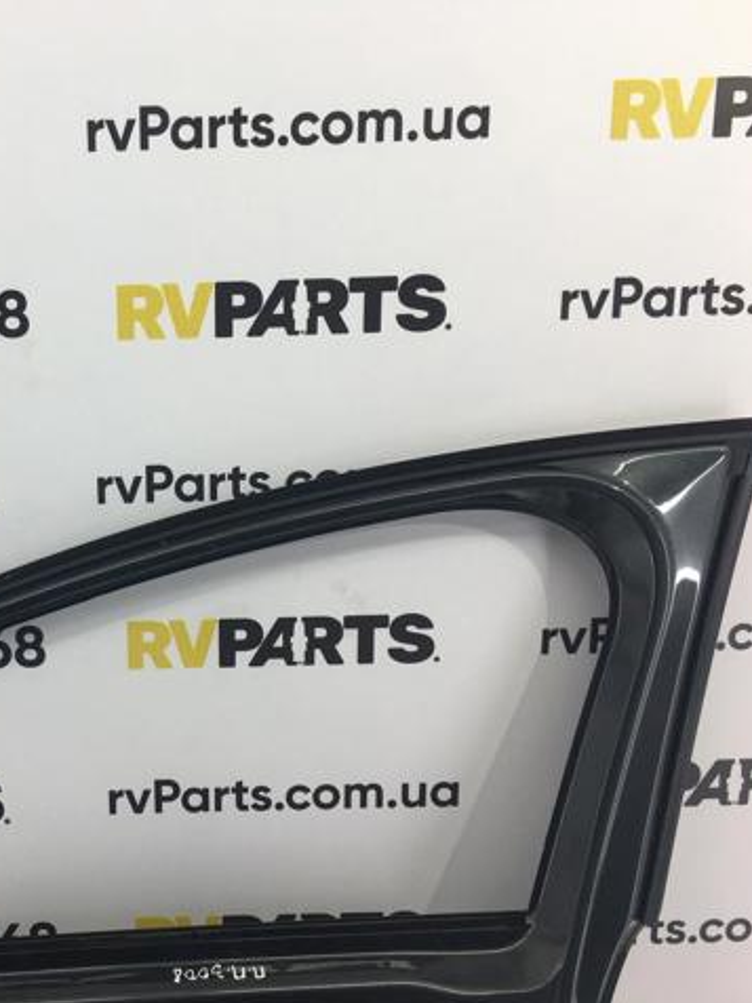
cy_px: 499
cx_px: 107
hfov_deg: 35.1
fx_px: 1130
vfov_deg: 47.9
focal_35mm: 39
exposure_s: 1/100
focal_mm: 4.15
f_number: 2.2
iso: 32
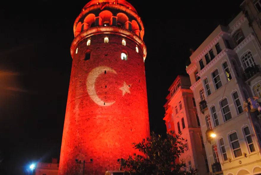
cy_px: 88
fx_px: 196
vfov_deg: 48.0
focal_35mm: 27
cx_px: 130
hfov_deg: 67.3
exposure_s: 1/20
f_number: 3.5
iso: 1600
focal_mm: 18
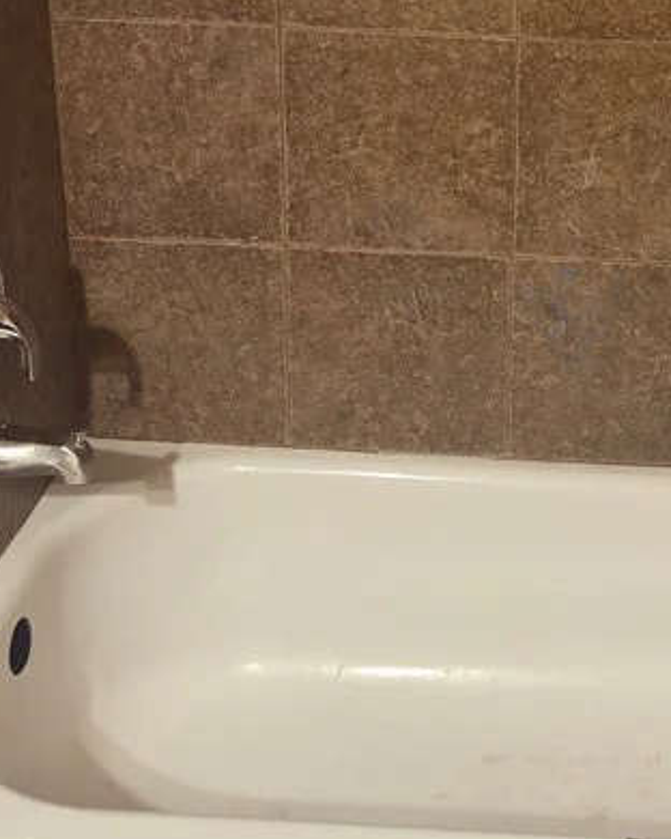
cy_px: 62
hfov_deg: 25.0
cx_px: 602
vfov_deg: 30.4
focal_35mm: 59
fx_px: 1465
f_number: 1.8
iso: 1250
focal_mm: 5.4
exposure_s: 1/120
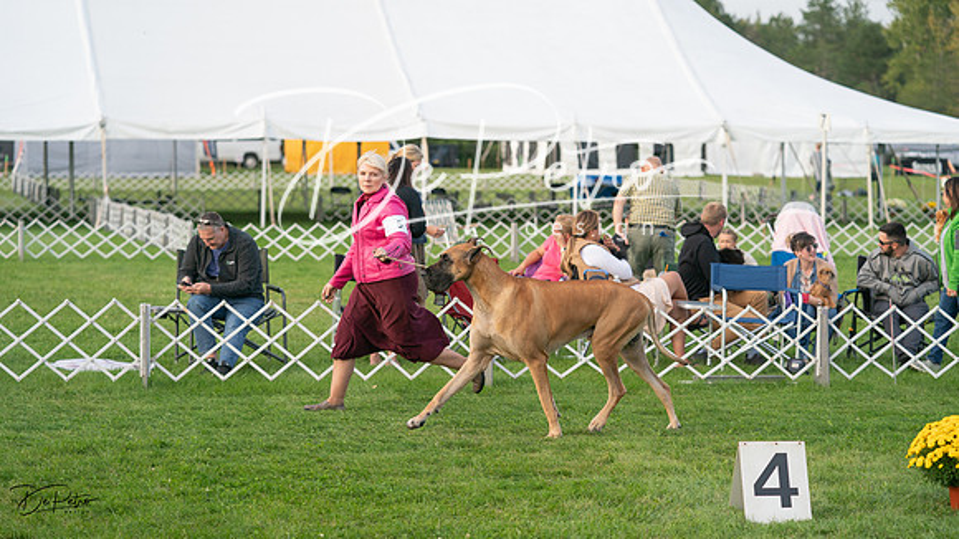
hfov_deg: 22.4
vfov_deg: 12.7
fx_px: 2423
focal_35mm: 95
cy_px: 270
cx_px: 480
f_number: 3.2
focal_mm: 91
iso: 500
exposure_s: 1/2000
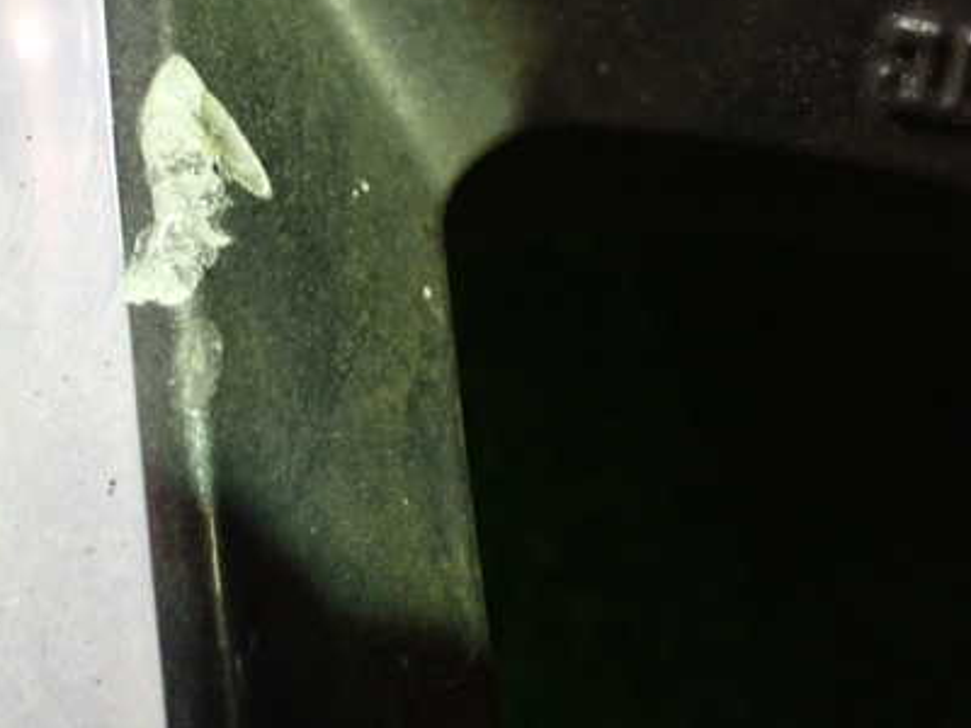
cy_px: 352
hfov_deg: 35.2
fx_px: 1515
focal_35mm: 54
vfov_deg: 27.0
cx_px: 320
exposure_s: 1/40
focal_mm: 6.37
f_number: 2.5
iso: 1000
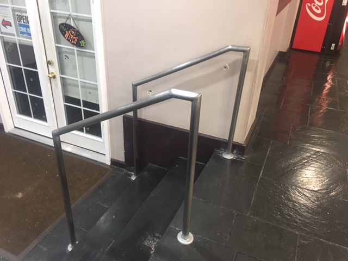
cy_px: 130
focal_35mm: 29
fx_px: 292
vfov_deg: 48.2
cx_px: 174
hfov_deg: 61.7
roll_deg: -2.6
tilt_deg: -30.0
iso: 80
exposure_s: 1/10
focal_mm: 4.15
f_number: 2.2
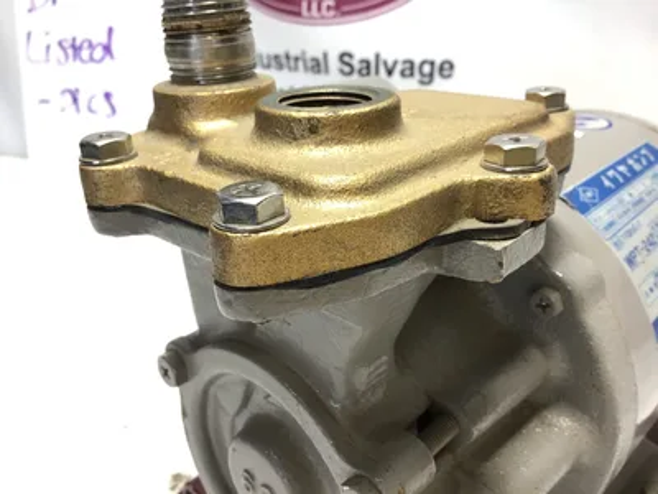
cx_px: 329
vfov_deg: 45.4
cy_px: 247
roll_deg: +2.1
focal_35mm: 31
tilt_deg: -24.4
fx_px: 589
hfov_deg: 58.4
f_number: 2.4
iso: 32
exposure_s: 1/60
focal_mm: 3.3
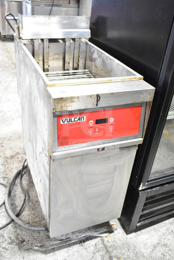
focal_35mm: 34
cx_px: 87
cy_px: 130
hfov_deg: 38.4
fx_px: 250
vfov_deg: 55.1
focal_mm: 23
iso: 1600
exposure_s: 1/50
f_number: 3.8
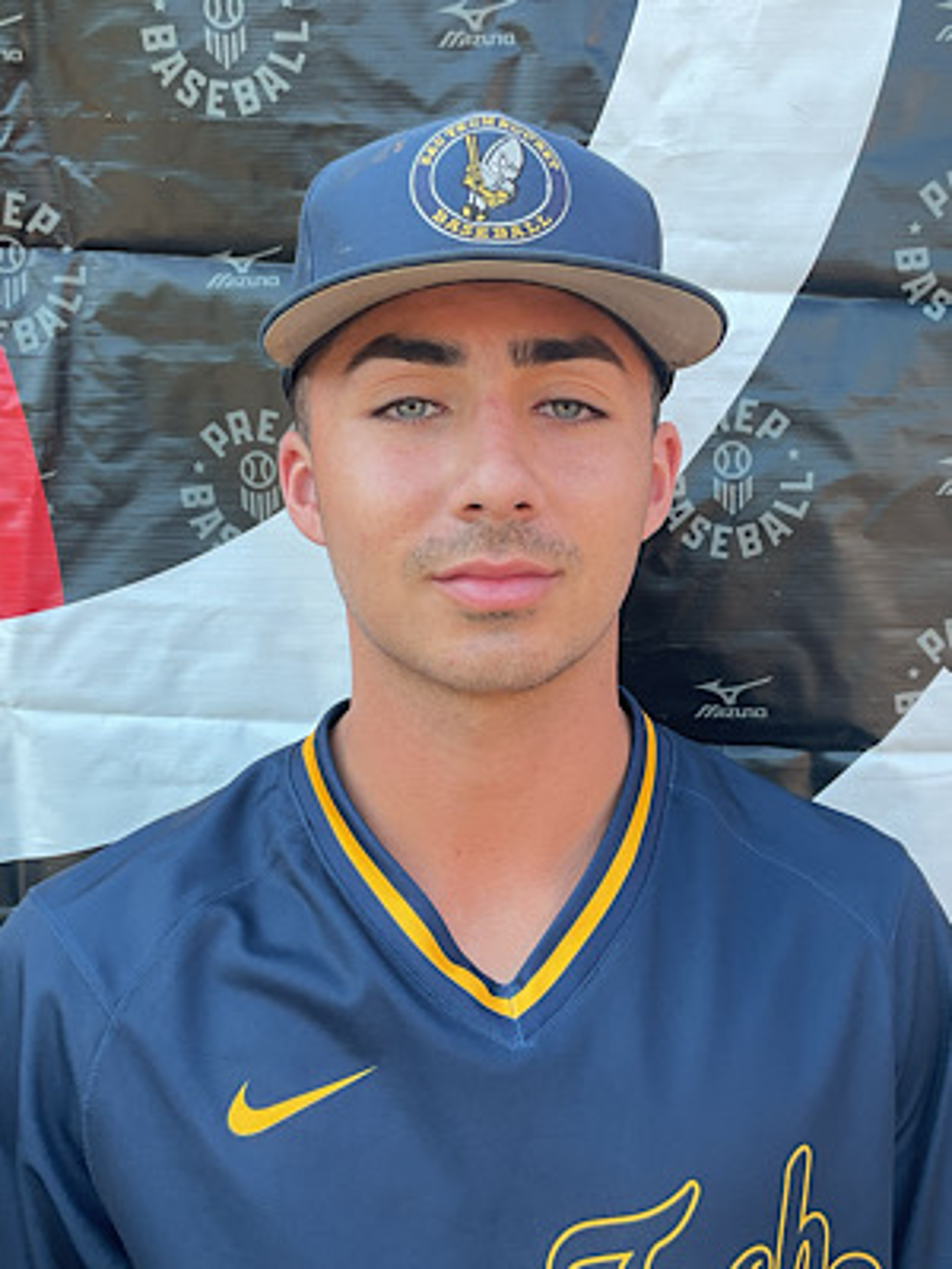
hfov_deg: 48.2
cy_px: 634
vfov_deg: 61.7
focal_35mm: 29
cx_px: 476
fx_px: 1063
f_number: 1.8
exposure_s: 1/127
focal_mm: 3
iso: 16
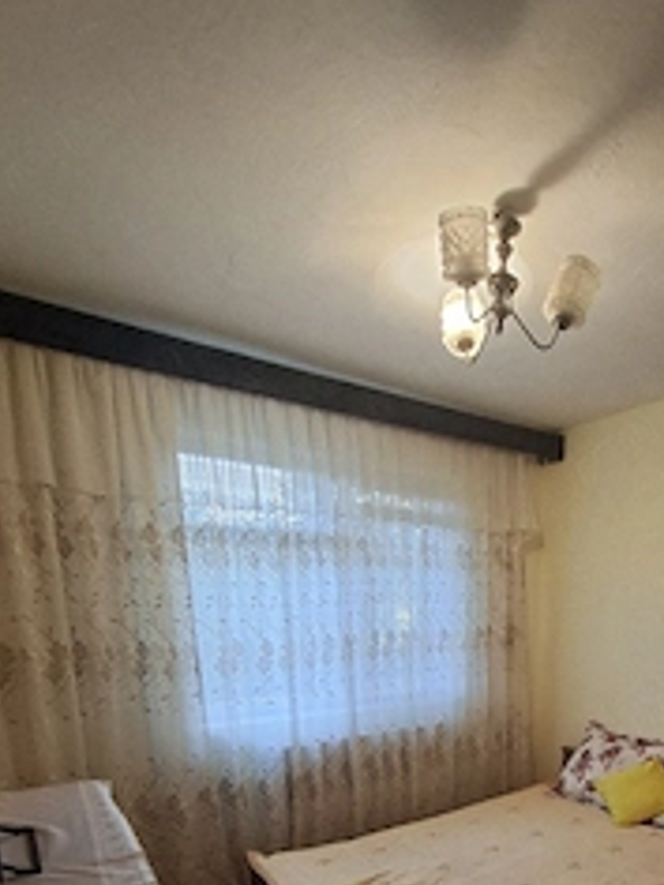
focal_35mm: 22
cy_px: 735
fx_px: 563
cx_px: 473
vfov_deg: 67.5
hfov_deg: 58.8
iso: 100
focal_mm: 1.74
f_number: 2.2
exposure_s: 1/50
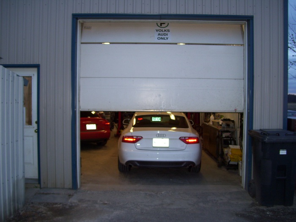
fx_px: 308
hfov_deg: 51.4
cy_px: 111
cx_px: 148
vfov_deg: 39.7
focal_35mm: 36
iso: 125
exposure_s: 1/60
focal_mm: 6
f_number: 2.7
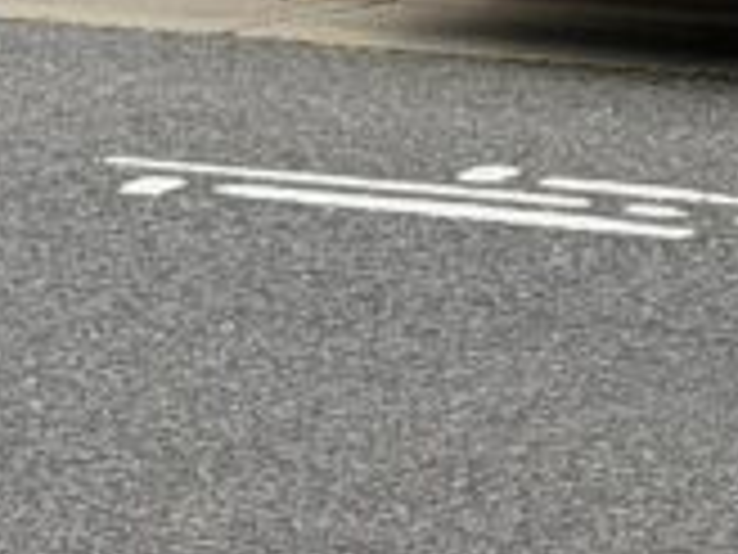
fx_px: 6375
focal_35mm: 299
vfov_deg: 4.8
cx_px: 1017
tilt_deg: +2.1
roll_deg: -1.8
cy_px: -1090
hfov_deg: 6.6
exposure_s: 1/693
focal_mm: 6.76
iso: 64
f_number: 1.78
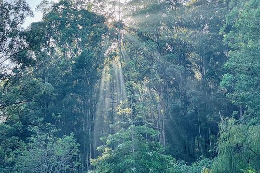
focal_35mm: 67
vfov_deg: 20.3
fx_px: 484
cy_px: 79
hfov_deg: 30.1
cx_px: 115
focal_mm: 6
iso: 25
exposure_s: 1/347
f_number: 2
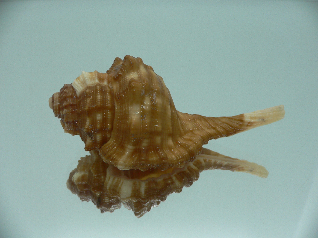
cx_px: 159
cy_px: 119
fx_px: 322
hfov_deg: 52.6
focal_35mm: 35
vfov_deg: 40.7
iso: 80
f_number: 2.8
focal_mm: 4.6
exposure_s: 1/60
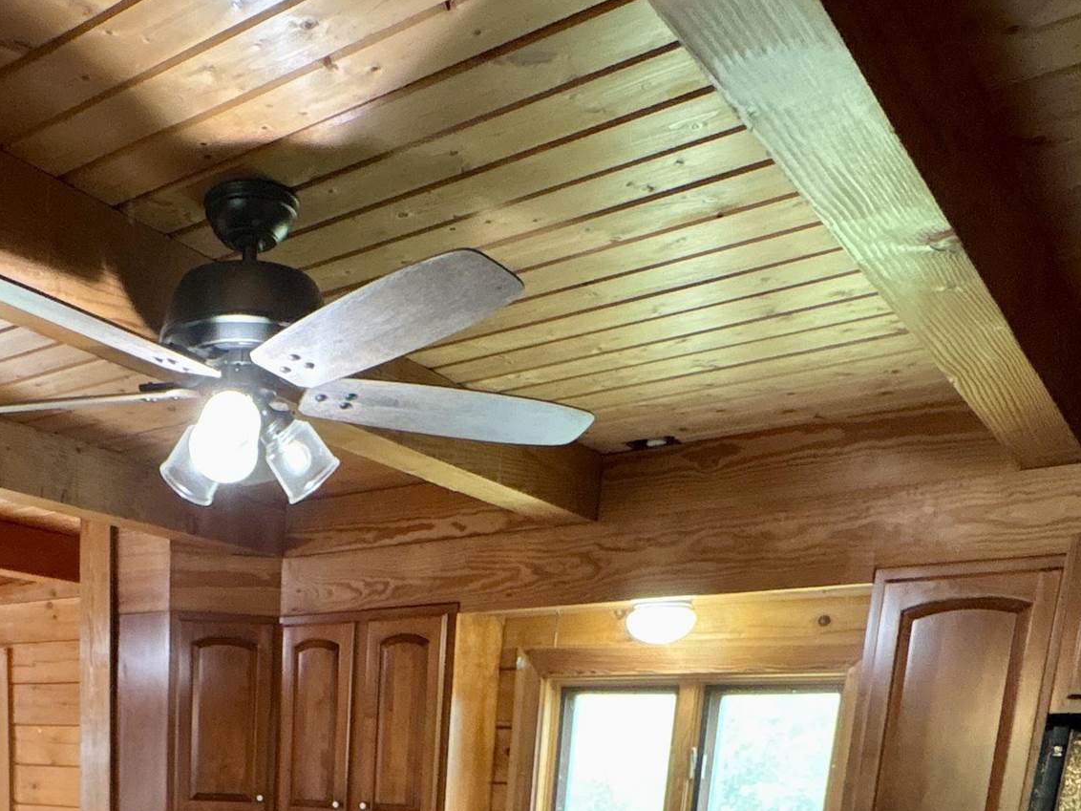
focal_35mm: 38
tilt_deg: -14.2
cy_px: 1052
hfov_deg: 46.6
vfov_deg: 30.1
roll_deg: -0.9
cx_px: 227
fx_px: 1187
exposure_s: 1/40
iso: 500
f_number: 2.2
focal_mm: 2.22
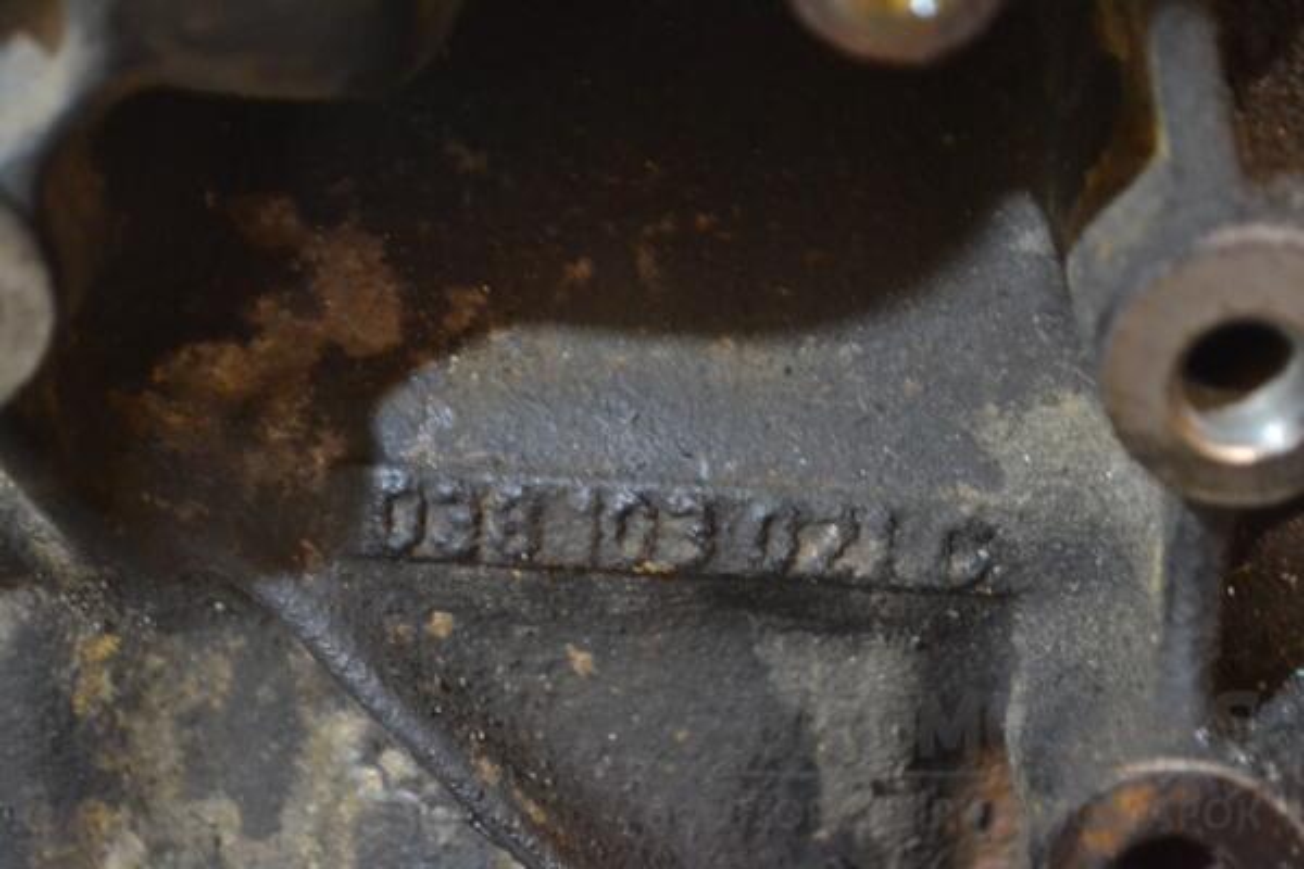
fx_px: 2988
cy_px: 434
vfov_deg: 16.6
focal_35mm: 82
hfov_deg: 24.6
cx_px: 652
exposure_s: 1/15
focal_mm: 55
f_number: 5.6
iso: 3200
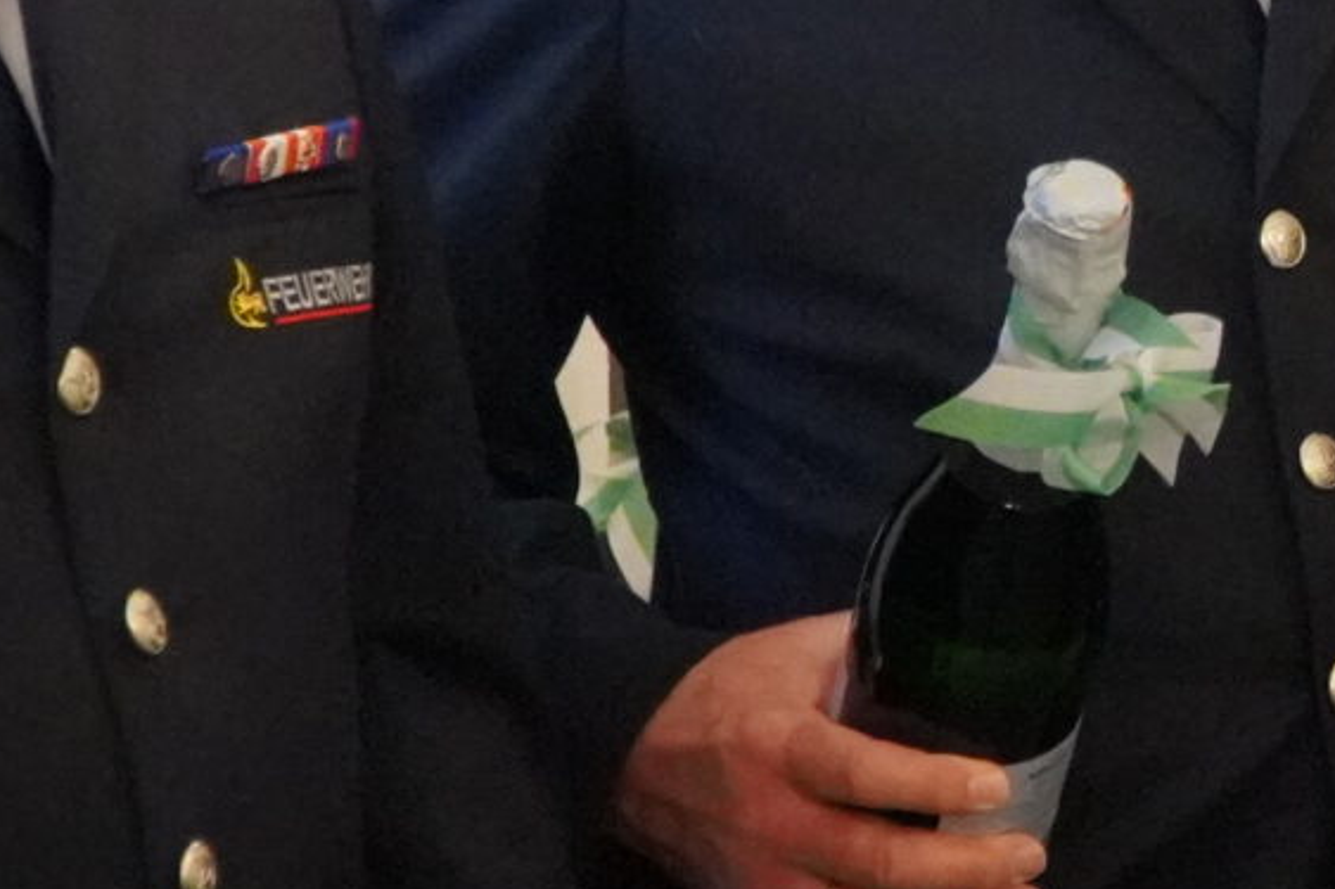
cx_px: 1745
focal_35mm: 191
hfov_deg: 10.5
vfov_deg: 7.2
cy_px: 309
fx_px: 7080
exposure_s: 1/160
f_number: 4
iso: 6400
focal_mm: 28
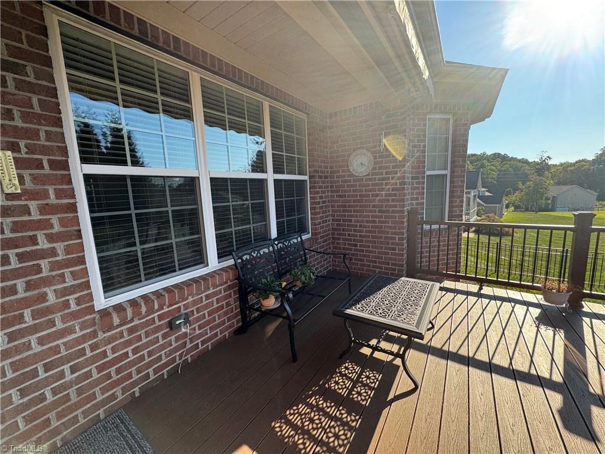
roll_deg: +2.6
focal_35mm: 14
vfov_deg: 85.7
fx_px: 245
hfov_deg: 102.1
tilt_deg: -6.7
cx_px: 302
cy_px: 227
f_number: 2.2
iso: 40
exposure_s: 1/308
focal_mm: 2.22
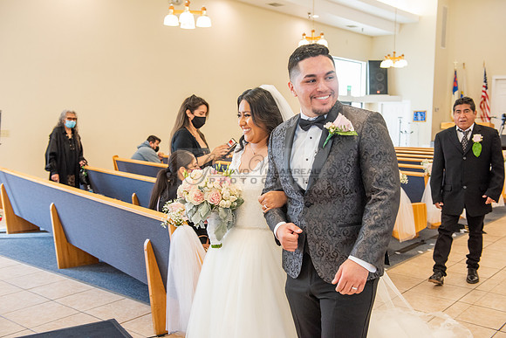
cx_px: 253
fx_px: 534
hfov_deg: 50.7
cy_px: 169
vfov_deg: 35.1
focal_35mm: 38
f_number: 5
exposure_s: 1/100
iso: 1250
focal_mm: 38
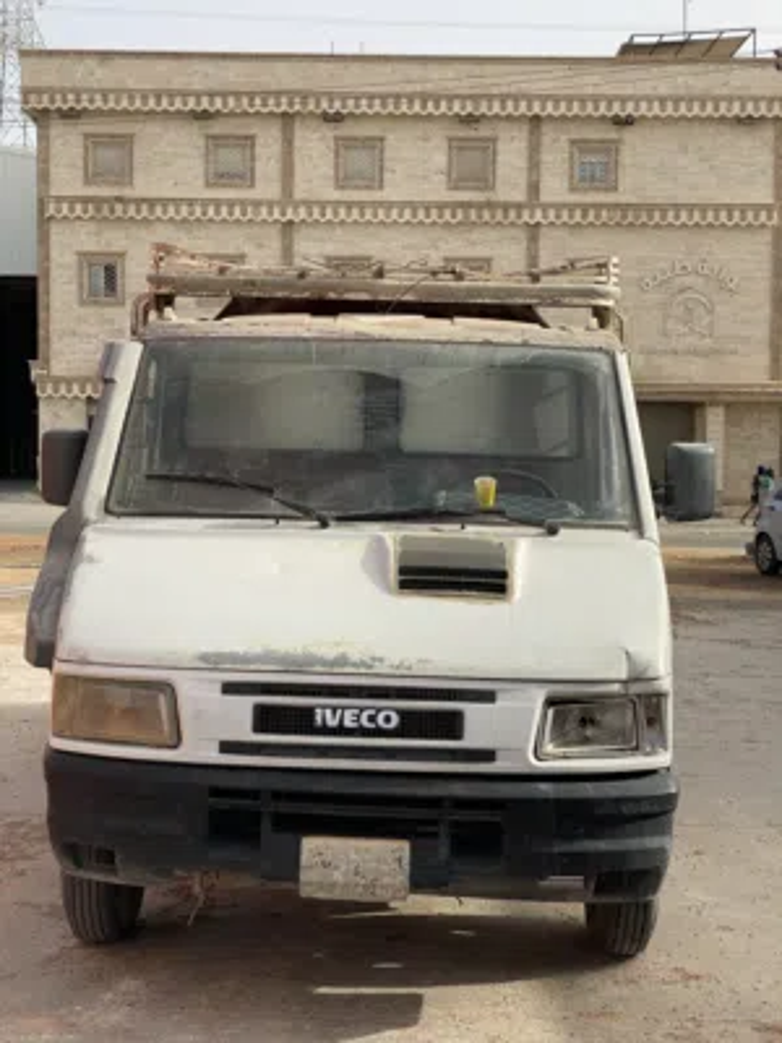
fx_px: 1566
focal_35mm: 52
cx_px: 391
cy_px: 522
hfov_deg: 28.0
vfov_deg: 36.8
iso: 20
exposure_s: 1/1332
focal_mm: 6
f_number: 2
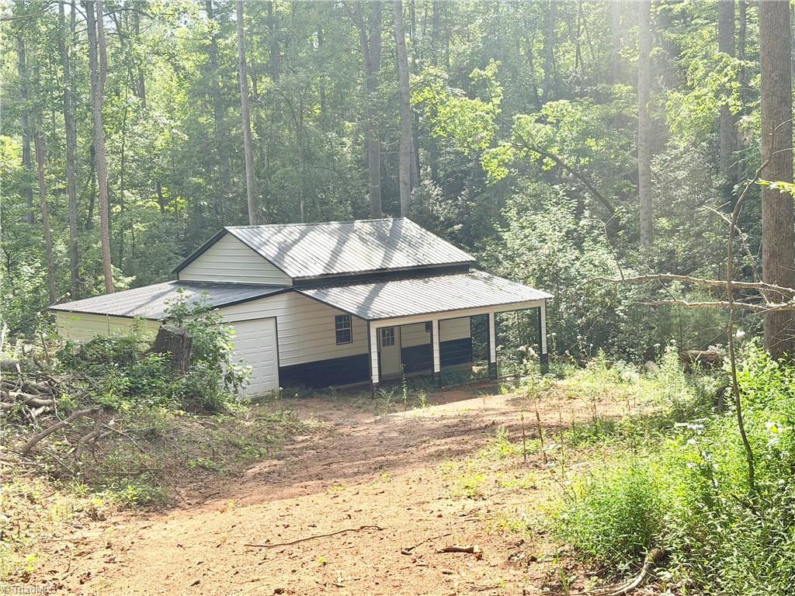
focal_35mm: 48
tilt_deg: -5.6
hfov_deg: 39.7
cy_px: 298
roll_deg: +3.1
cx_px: 398
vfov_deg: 30.3
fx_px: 1102
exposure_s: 1/1642
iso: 80
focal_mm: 6.76
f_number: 1.78
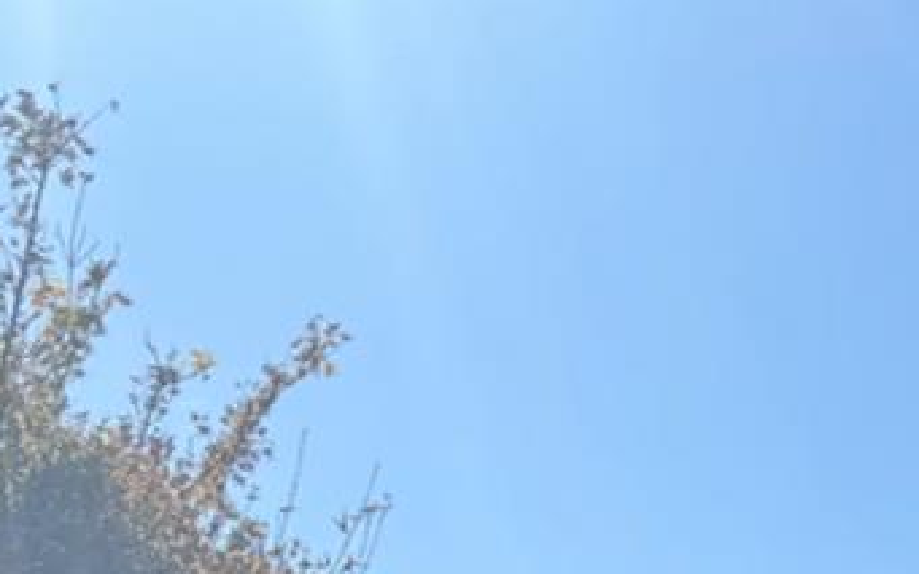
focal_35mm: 112
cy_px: 1928
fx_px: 2805
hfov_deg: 18.6
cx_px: 373
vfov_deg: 8.7
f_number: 1.78
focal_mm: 6.76
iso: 80
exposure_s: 1/3413
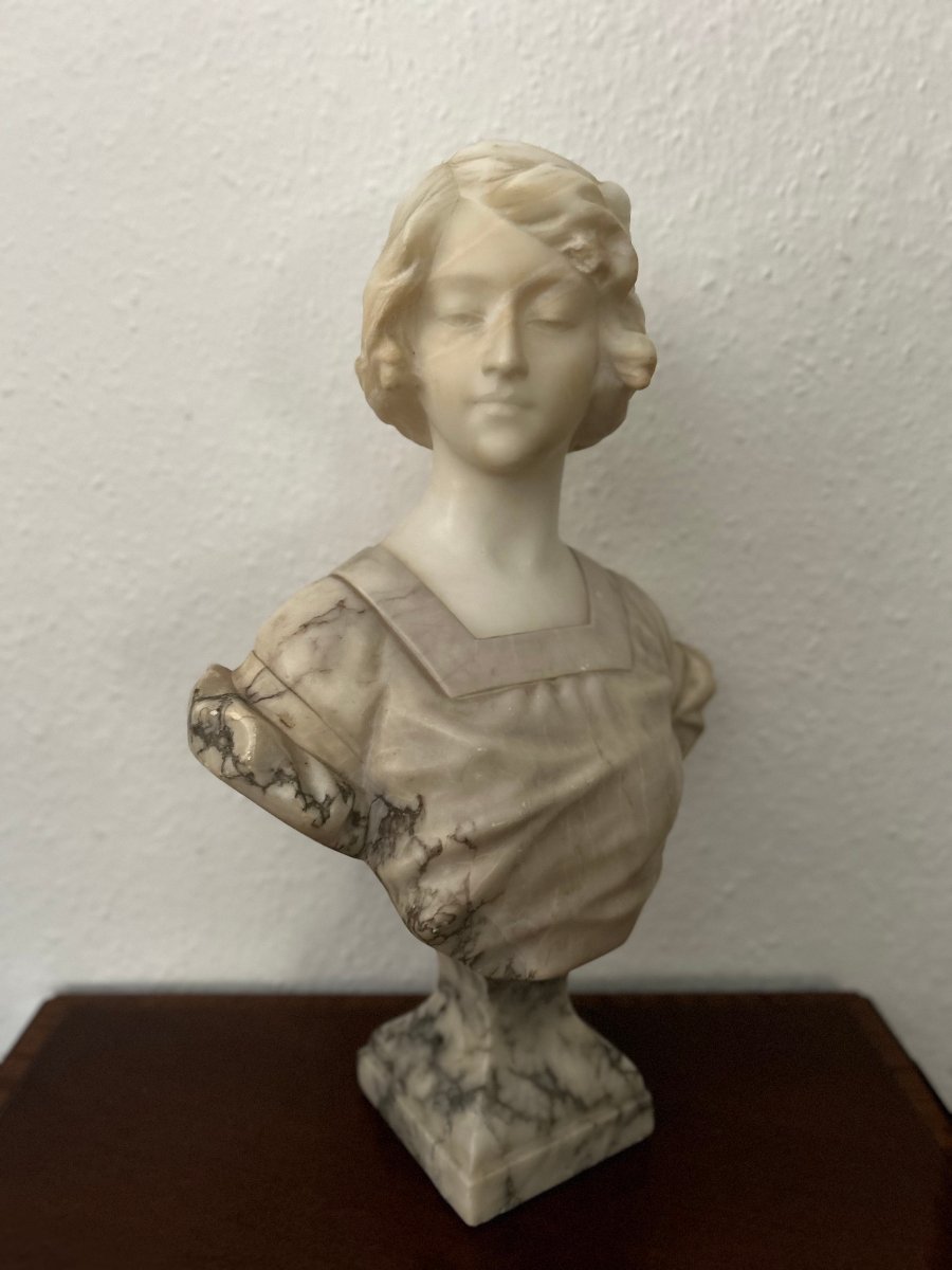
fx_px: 953
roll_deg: -0.5
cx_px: 476
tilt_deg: -13.0
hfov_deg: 53.1
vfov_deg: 67.3
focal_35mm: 26
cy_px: 635
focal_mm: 5.7
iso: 500
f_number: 1.5
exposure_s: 1/45
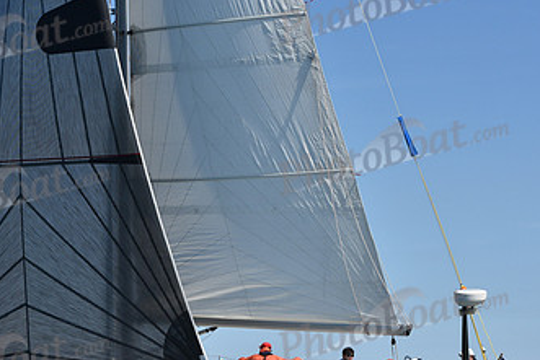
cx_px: 196
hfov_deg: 14.6
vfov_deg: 9.8
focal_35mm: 140
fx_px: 2101
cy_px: 260
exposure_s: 1/1600
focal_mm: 80
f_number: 7.1
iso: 250
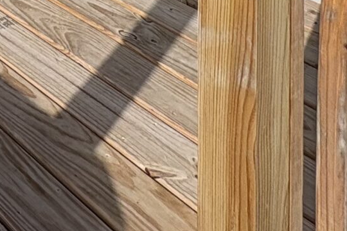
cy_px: -327
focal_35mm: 69
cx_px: -105
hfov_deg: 25.2
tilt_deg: -1.2
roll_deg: +0.5
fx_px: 665
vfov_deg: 13.8
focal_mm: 2.22
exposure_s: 1/1395
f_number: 2.2
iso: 50
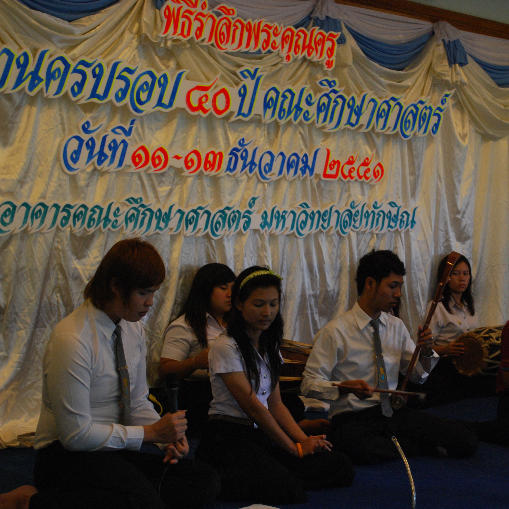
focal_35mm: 65
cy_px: 255
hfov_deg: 26.3
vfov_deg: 26.5
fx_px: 1081
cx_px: 351
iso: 800
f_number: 5.6
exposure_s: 1/25
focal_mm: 34
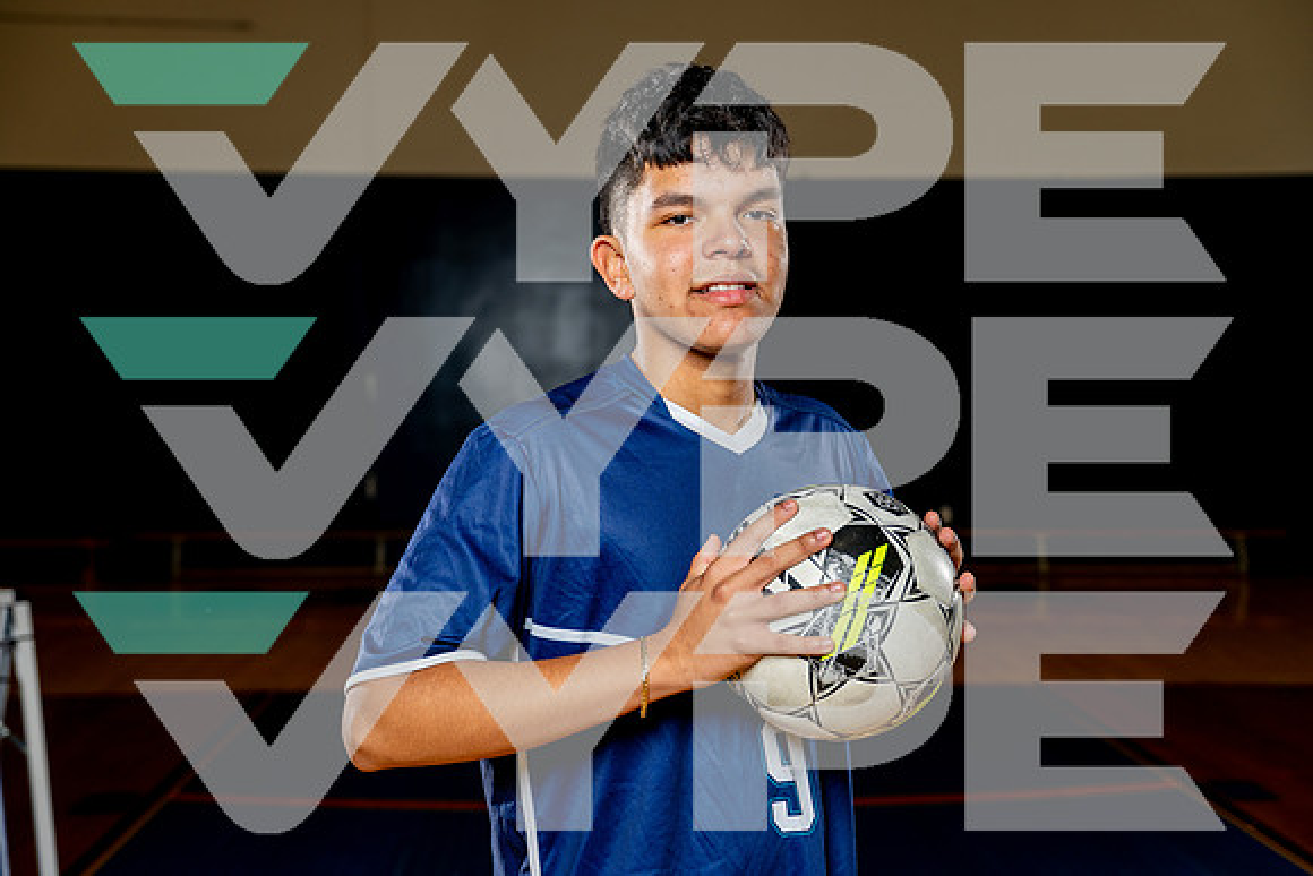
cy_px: 438
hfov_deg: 39.3
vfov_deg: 26.8
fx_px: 1838
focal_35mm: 50
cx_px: 656
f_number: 4
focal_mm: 50
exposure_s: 1/250
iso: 100
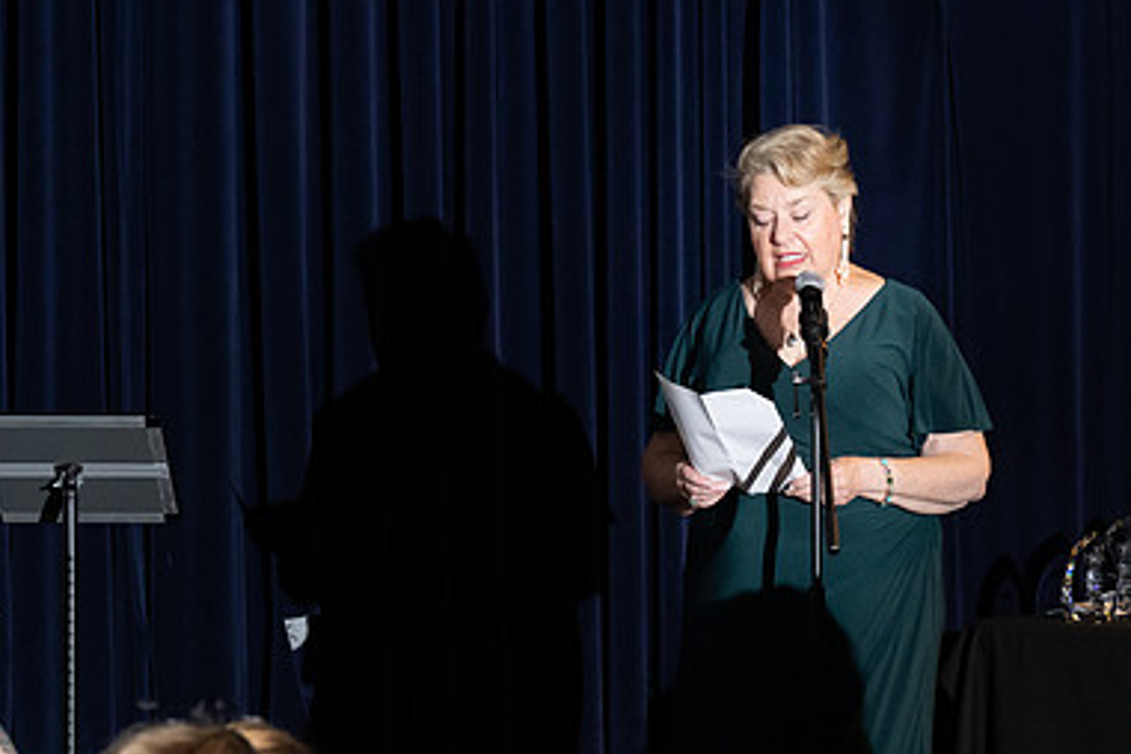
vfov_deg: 6.6
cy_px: 484
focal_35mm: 207
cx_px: 730
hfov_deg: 9.9
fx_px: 6503
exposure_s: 1/200
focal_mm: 91
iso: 2500
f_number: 4.5
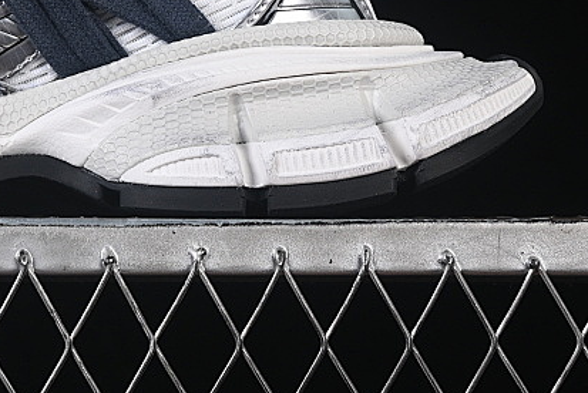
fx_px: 3203
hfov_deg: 10.4
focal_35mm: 196
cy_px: -101
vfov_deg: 7.0
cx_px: -44
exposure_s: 1/80
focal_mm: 50
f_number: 8
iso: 160
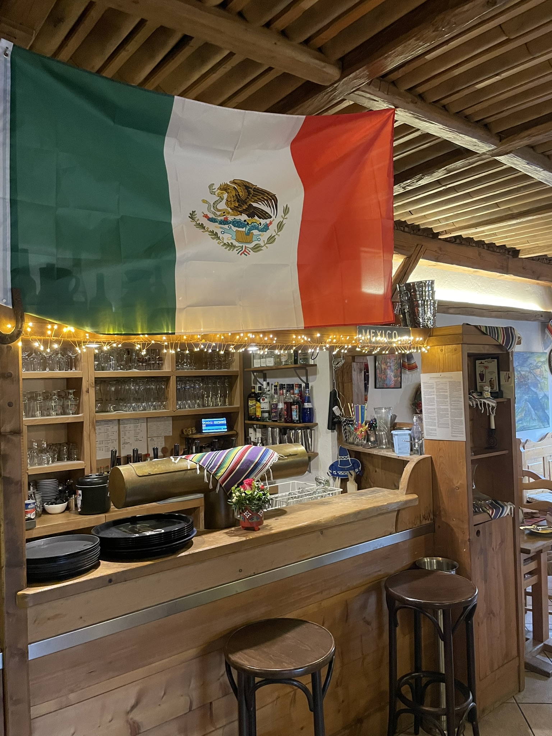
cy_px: 368
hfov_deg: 53.1
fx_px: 553
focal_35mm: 26
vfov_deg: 67.3
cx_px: 276
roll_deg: +2.2
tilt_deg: -0.2
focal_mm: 4.2
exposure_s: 1/33
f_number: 1.6
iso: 500
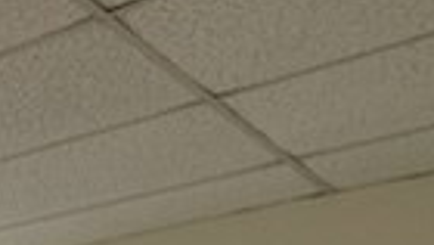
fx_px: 1002
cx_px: -453
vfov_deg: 10.8
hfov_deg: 17.2
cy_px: 667
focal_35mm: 87
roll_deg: -0.8
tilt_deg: -6.3
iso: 64
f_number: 2.2
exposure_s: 1/120
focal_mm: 2.22
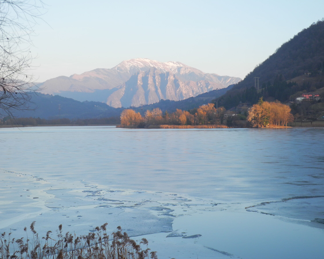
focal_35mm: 71
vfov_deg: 21.6
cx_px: 163
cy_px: 129
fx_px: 681
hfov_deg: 26.8
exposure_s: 1/303
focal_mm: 14.5
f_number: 4
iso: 100
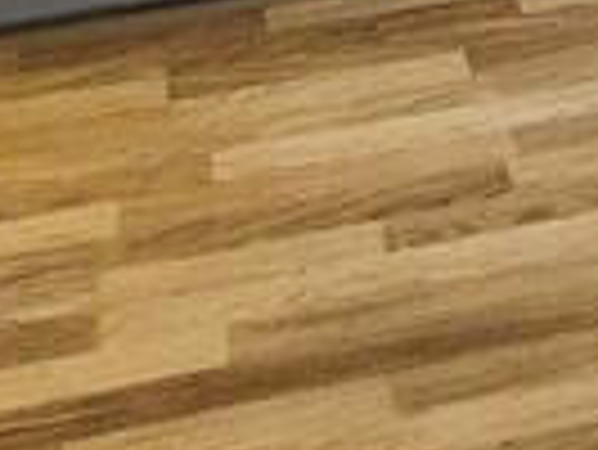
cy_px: -783
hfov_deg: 19.1
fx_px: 1729
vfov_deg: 11.1
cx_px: 594
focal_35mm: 100
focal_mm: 2.2
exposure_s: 1/198
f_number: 2.2
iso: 50
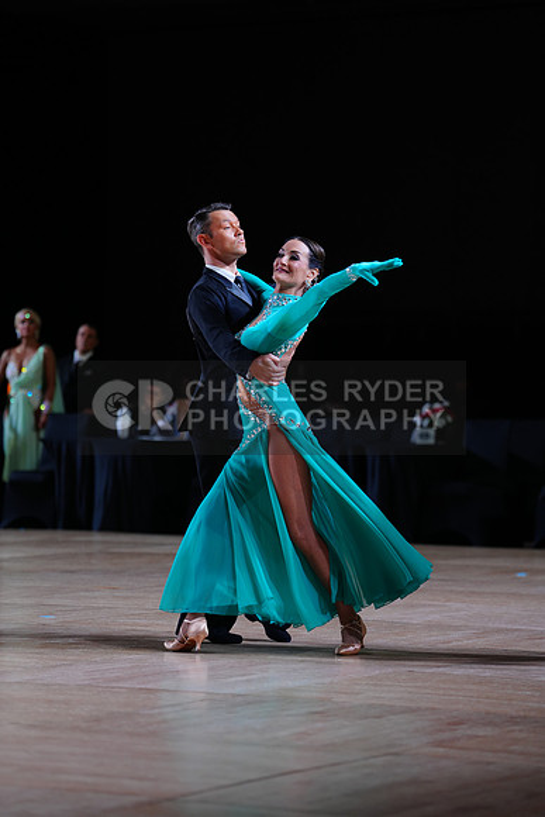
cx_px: 272
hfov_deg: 10.3
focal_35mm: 133
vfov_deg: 15.4
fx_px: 3018
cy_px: 408
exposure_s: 1/500
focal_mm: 133
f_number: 2.8
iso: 500
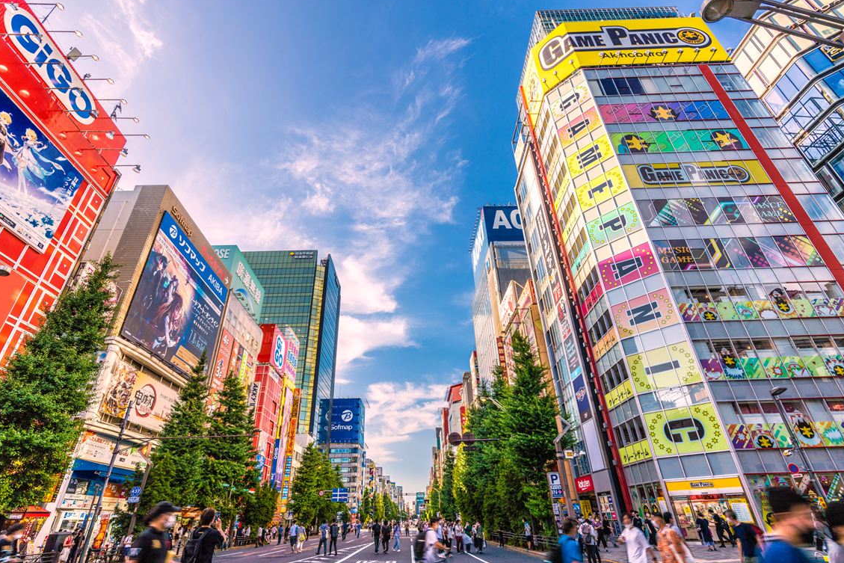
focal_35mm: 17
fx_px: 399
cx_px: 409
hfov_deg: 93.2
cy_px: 282
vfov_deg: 70.5
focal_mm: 16
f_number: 6.3
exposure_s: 1/15
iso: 160
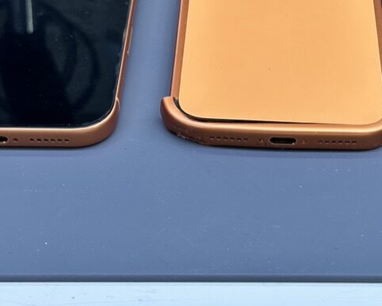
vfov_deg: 15.2
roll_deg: -0.3
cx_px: 279
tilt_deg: -36.7
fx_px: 1131
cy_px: 15
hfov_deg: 19.1
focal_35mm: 100
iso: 50
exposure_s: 1/100
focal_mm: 6.86
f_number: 1.78
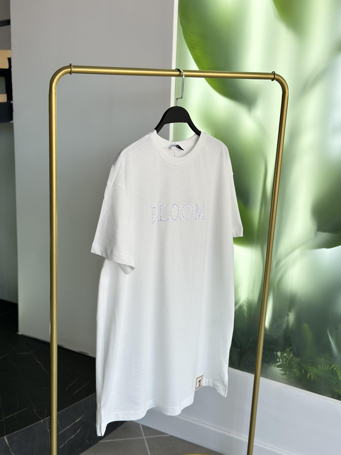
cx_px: 170
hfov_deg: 30.3
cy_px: 228
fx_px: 630
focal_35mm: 48
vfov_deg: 39.7
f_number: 1.78
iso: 80
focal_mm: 6.86
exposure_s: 1/437
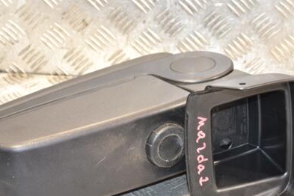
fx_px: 898
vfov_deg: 12.4
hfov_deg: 18.6
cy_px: 148
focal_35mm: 110
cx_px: 131
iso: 800
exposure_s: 1/60
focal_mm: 48
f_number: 4.8
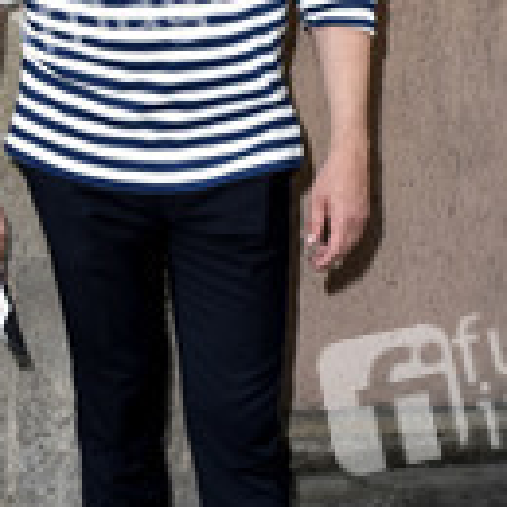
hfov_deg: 18.4
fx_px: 1558
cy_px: 187
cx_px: 164
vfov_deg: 18.5
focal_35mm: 94
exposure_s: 1/80
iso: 400
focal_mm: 24
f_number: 6.3
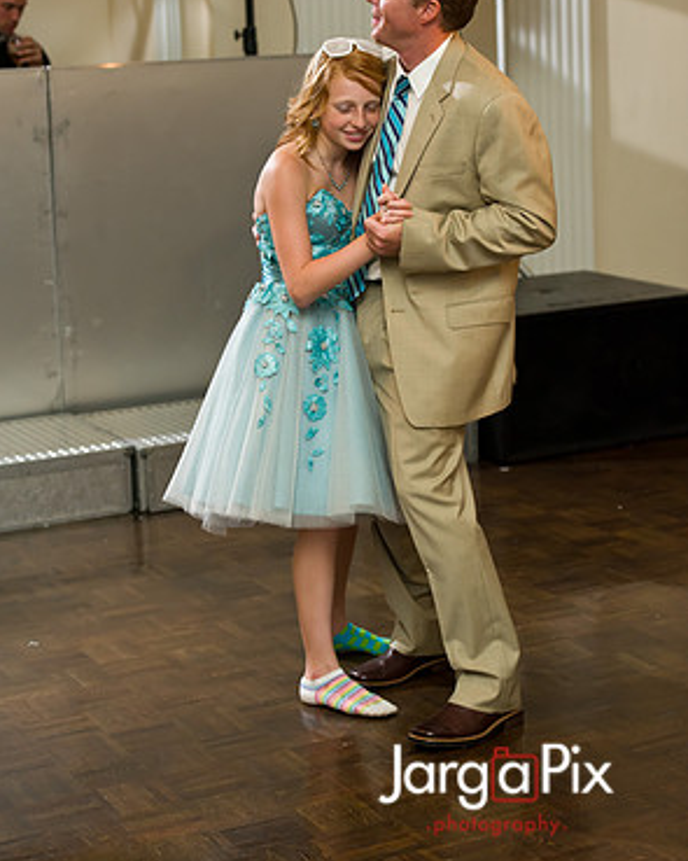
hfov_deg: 19.2
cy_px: 343
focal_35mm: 80
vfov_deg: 23.8
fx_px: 2037
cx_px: 344
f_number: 3.2
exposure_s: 1/125
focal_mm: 70
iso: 1600
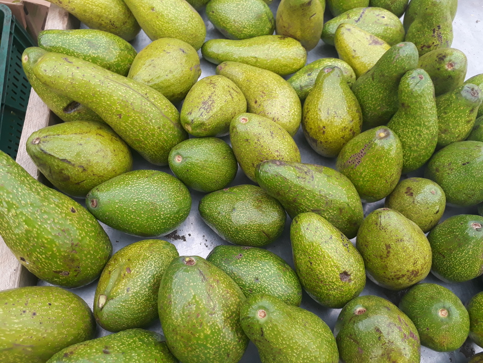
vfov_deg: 51.4
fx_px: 377
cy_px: 182
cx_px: 242
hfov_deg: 65.3
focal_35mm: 27
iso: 64
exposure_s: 1/60
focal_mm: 3.6
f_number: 1.9
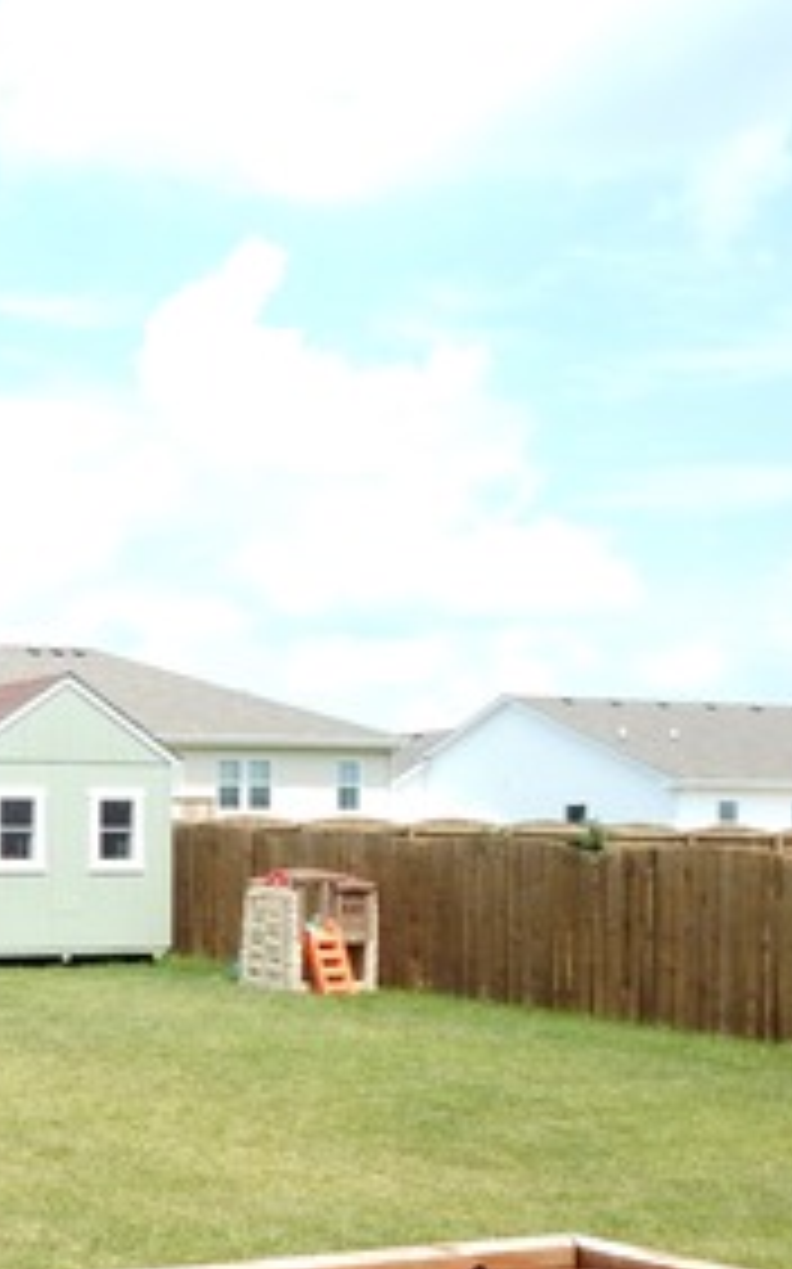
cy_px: 904
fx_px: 1832
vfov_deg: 37.5
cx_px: -504
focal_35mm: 53
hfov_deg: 19.9
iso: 125
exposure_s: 1/800
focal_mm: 4
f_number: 3
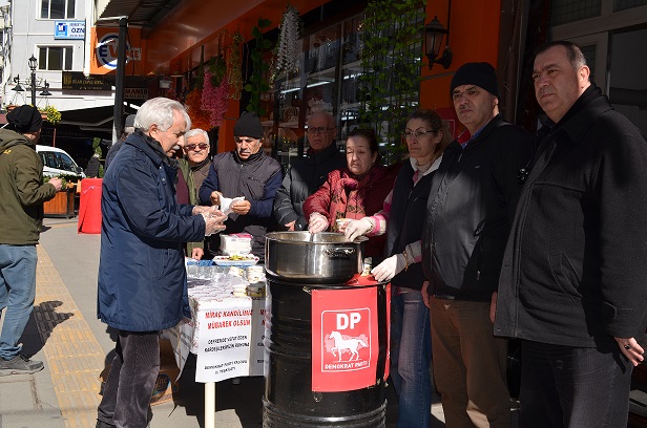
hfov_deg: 49.6
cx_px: 324
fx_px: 699
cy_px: 214
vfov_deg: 34.1
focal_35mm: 39
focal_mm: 26
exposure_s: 1/200
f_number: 9
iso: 100
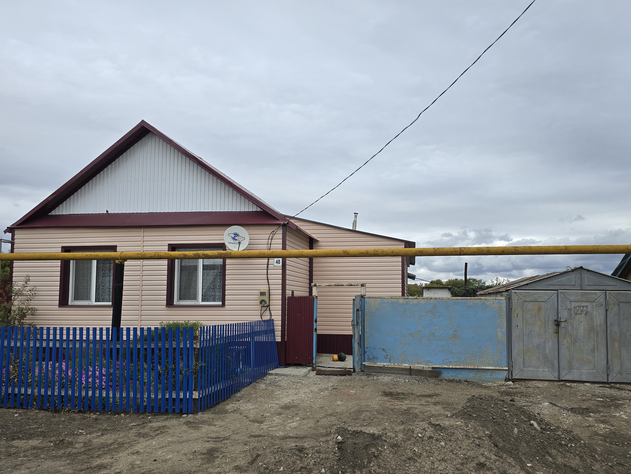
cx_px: 331
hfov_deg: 63.4
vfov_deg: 49.6
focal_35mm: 28
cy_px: 268
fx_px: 510
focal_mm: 6.3
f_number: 1.7
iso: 12
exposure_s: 1/647
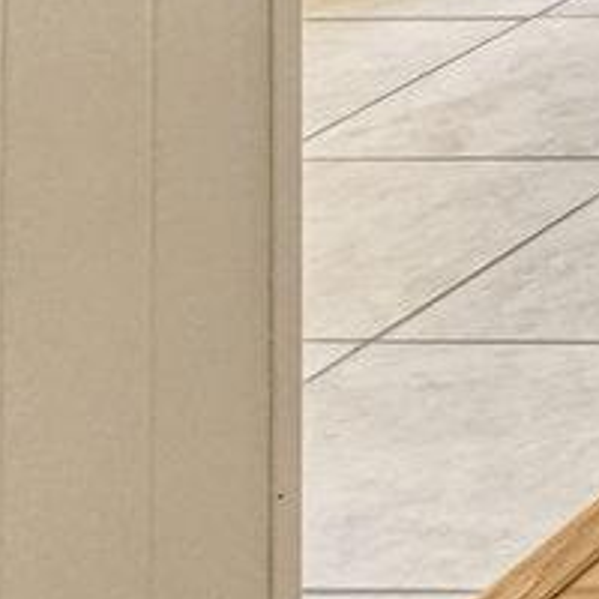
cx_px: 2483
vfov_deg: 10.4
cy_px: -966
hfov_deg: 7.7
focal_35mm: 139
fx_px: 2721
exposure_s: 1/60
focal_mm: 16
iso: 1250
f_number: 7.1
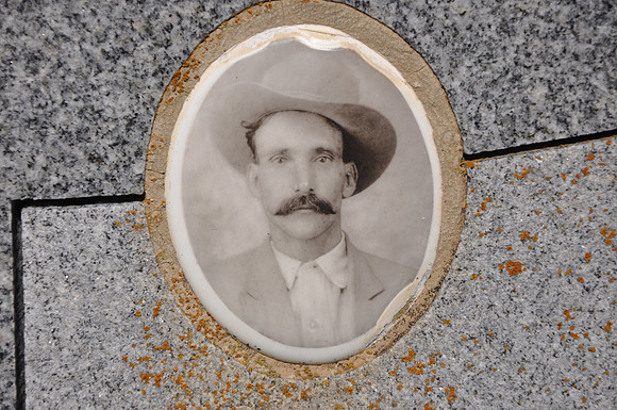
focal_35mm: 158
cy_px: 205
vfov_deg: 8.7
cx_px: 308
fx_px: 2696
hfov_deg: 13.1
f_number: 9
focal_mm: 105
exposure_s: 1/320
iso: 200
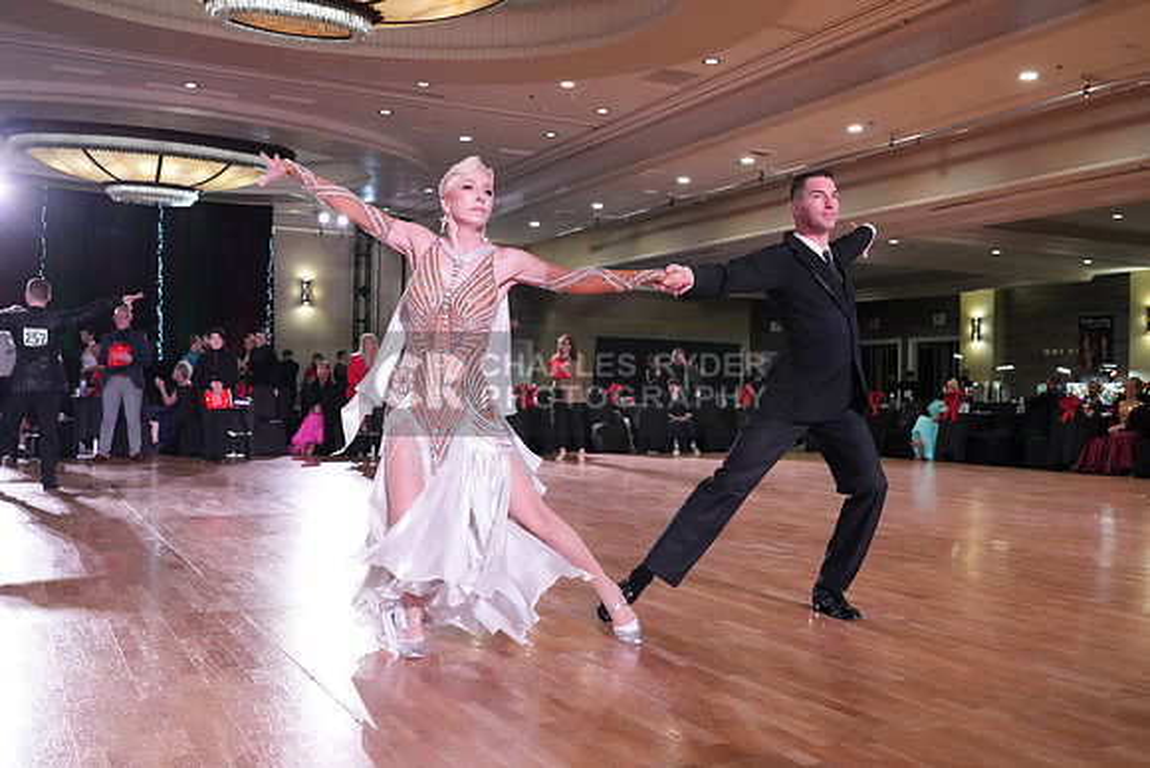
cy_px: 384
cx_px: 575
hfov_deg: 57.2
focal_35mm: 33
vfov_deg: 40.0
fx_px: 1054
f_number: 5
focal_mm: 33
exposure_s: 1/320
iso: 5000
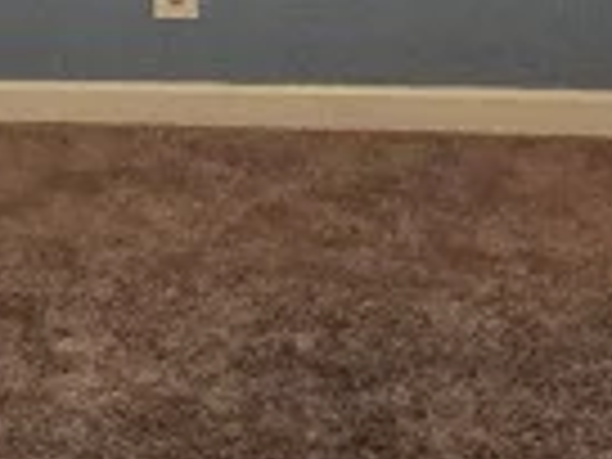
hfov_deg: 19.6
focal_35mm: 98
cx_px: 32
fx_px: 1733
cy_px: -270
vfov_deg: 14.0
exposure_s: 1/60
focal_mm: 2.2
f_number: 2.2
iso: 800
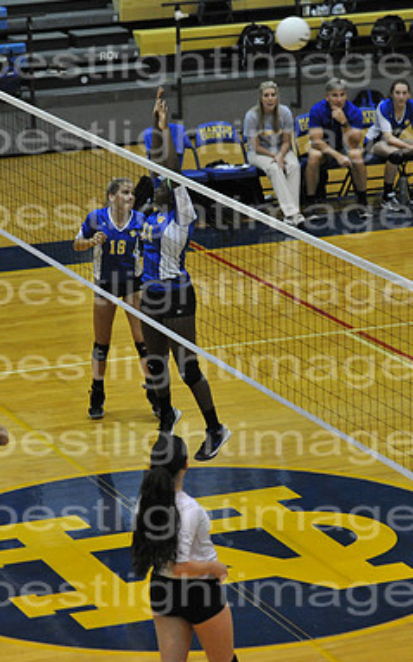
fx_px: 3894
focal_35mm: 216
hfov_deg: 6.1
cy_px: 330
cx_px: 209
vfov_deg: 9.7
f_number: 4
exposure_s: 1/500
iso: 8000
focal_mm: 140
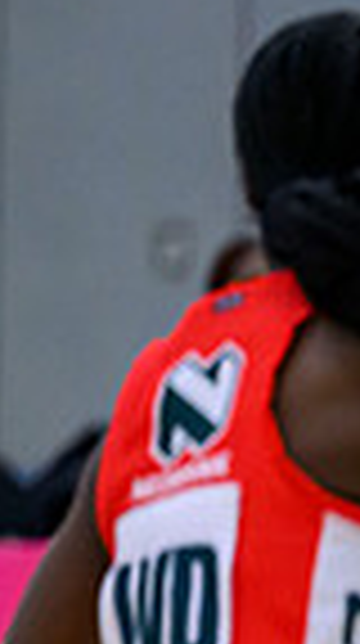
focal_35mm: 1066
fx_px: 18165
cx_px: 1547
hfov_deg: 1.1
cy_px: 768
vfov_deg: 2.0
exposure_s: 1/1000
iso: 4000
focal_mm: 200
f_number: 3.2
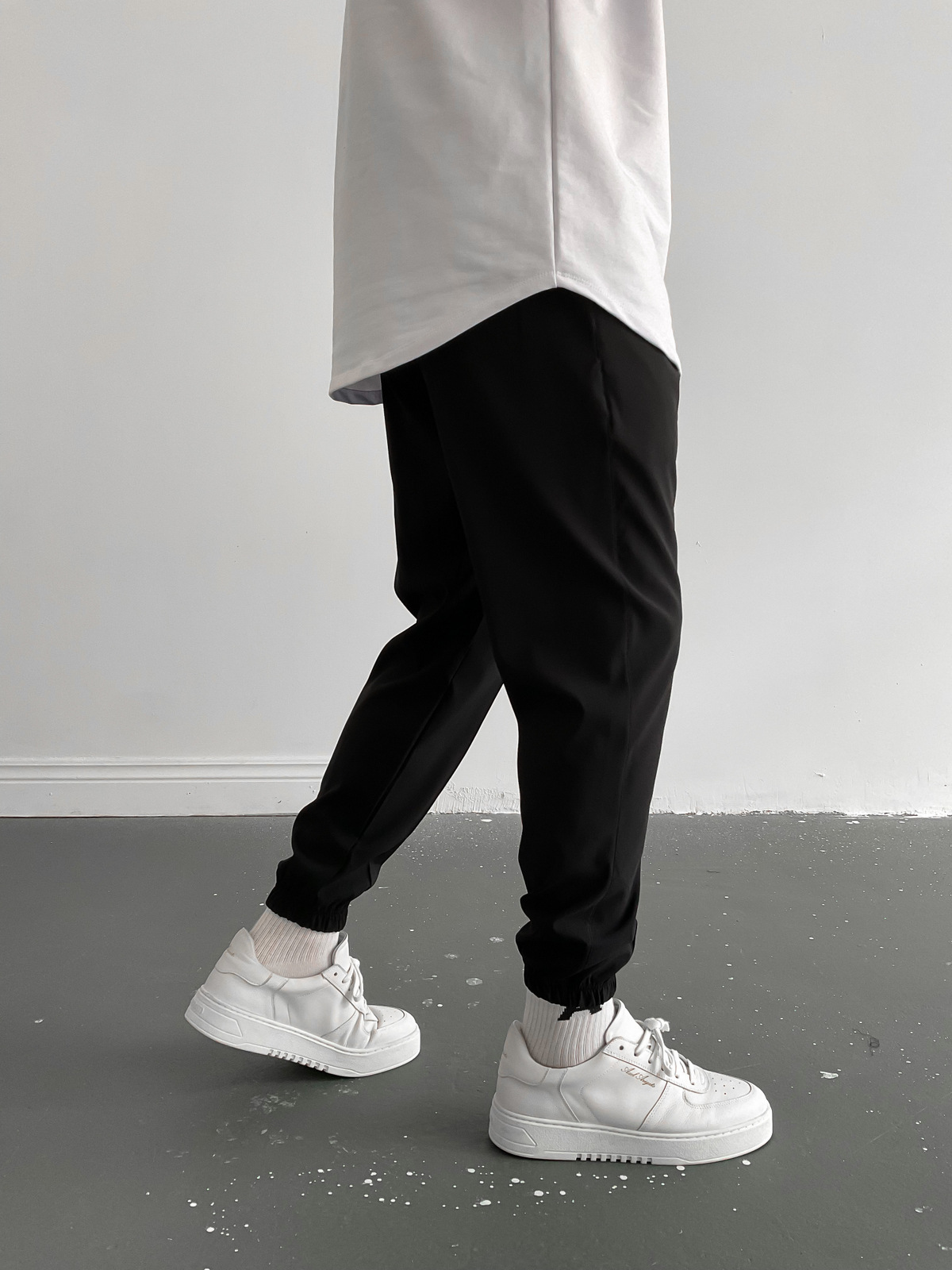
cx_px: 476
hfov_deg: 48.2
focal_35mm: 29
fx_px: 1063
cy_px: 635
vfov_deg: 61.7
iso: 64
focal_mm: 3
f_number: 1.8
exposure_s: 1/90
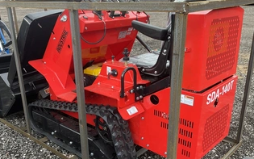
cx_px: 114
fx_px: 270
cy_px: 104
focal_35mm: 39
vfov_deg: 32.5
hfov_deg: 50.3
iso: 20
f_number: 1.8
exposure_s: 1/122
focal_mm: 3
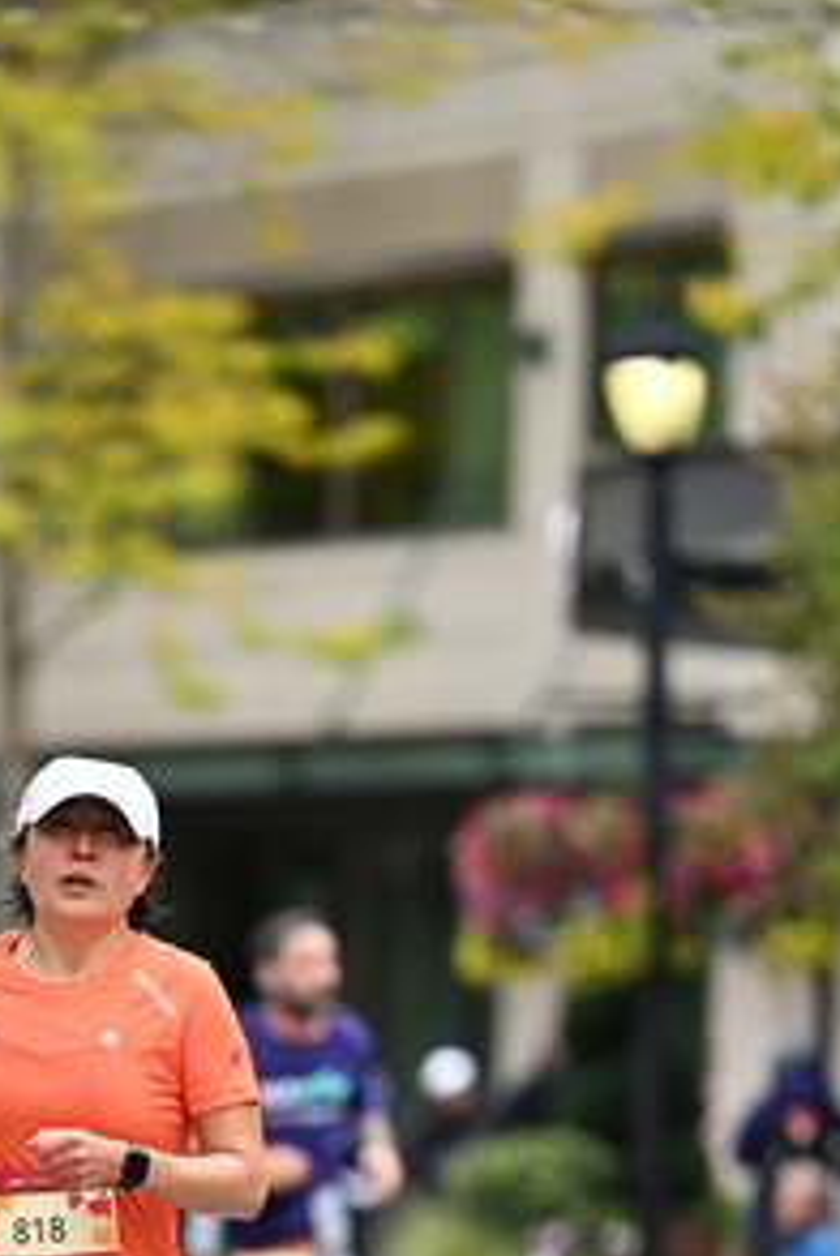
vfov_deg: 5.9
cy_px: 1153
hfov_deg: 4.0
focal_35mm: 347
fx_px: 12115
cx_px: 139
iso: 640
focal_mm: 185
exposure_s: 1/2000
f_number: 2.8
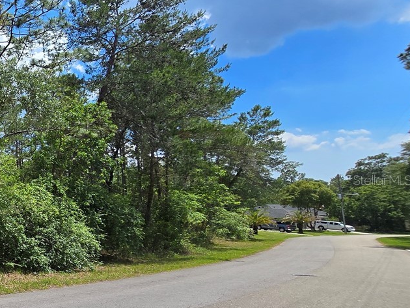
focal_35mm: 33
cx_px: -106
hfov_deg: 37.7
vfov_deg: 42.8
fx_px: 391
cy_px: 180
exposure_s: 1/3100
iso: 50
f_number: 2.2
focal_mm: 2.2
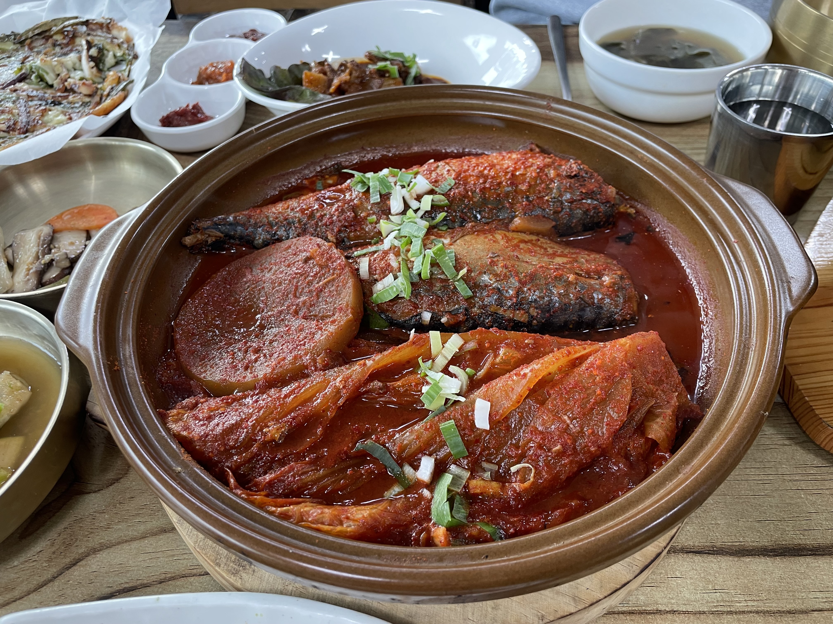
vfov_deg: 53.1
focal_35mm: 26
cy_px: 312
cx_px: 416
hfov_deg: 67.3
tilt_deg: -47.4
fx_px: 626
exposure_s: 1/60
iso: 100
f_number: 1.6
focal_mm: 4.2
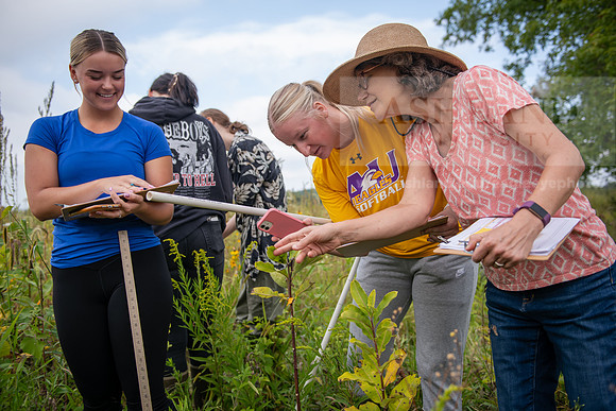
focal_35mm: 32
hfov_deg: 58.7
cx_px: 308
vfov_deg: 41.1
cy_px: 206
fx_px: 548
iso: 80
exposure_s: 1/400
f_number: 3.2
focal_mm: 32
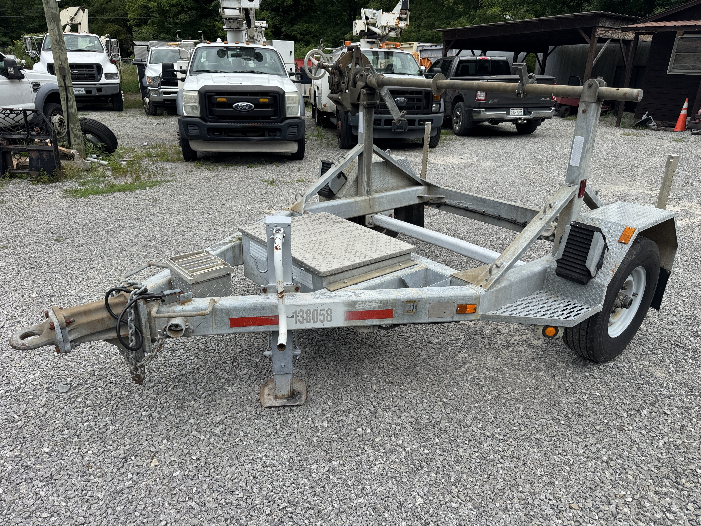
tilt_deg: -22.6
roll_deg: -0.8
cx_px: 350
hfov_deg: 71.6
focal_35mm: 24
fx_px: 486
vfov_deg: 56.8
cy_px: 263
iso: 80
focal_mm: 6.76
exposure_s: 1/2833
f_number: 1.78
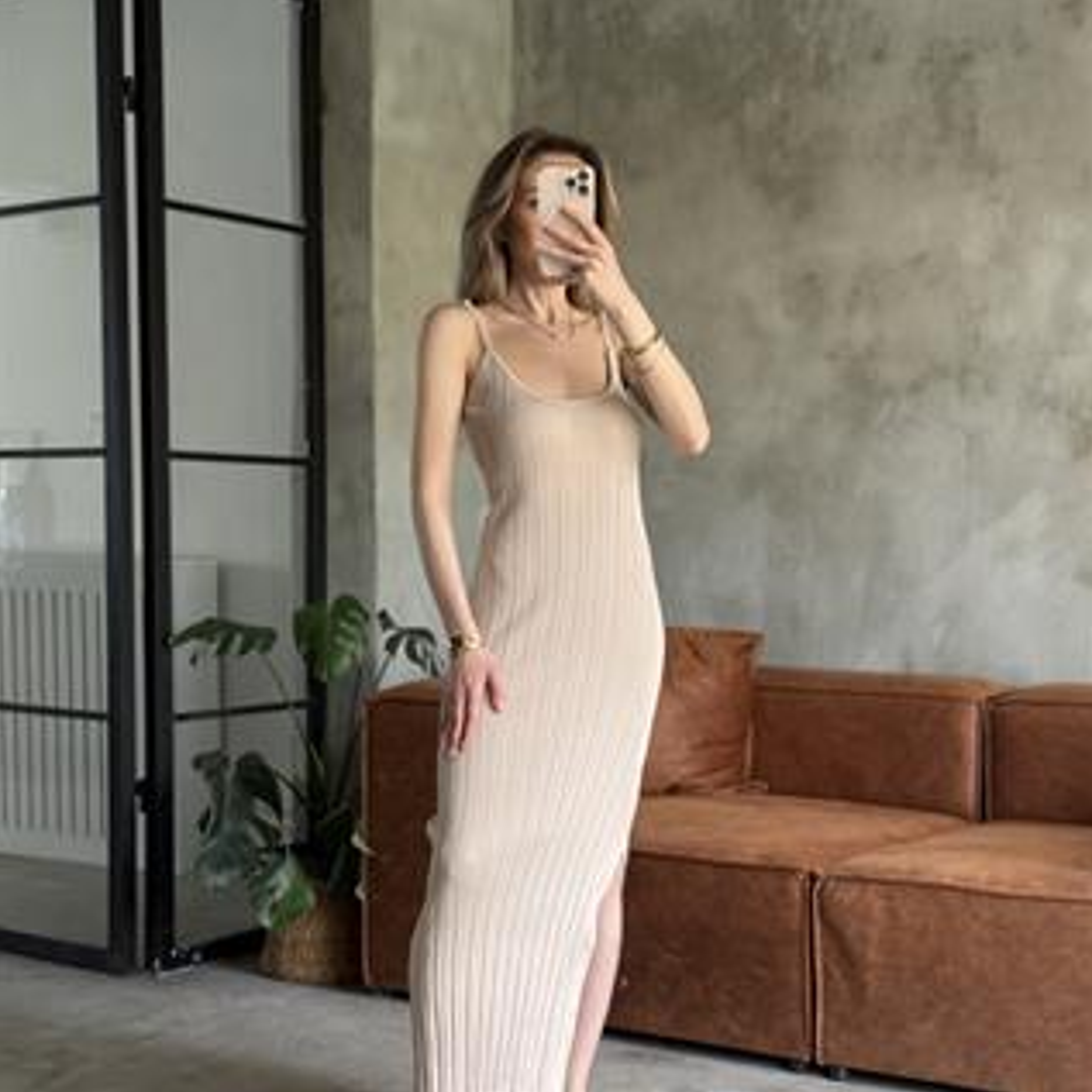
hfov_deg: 30.0
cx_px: 548
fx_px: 2034
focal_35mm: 57
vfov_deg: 30.0
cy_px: 617
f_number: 1.78
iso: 100
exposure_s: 1/60
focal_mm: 6.76
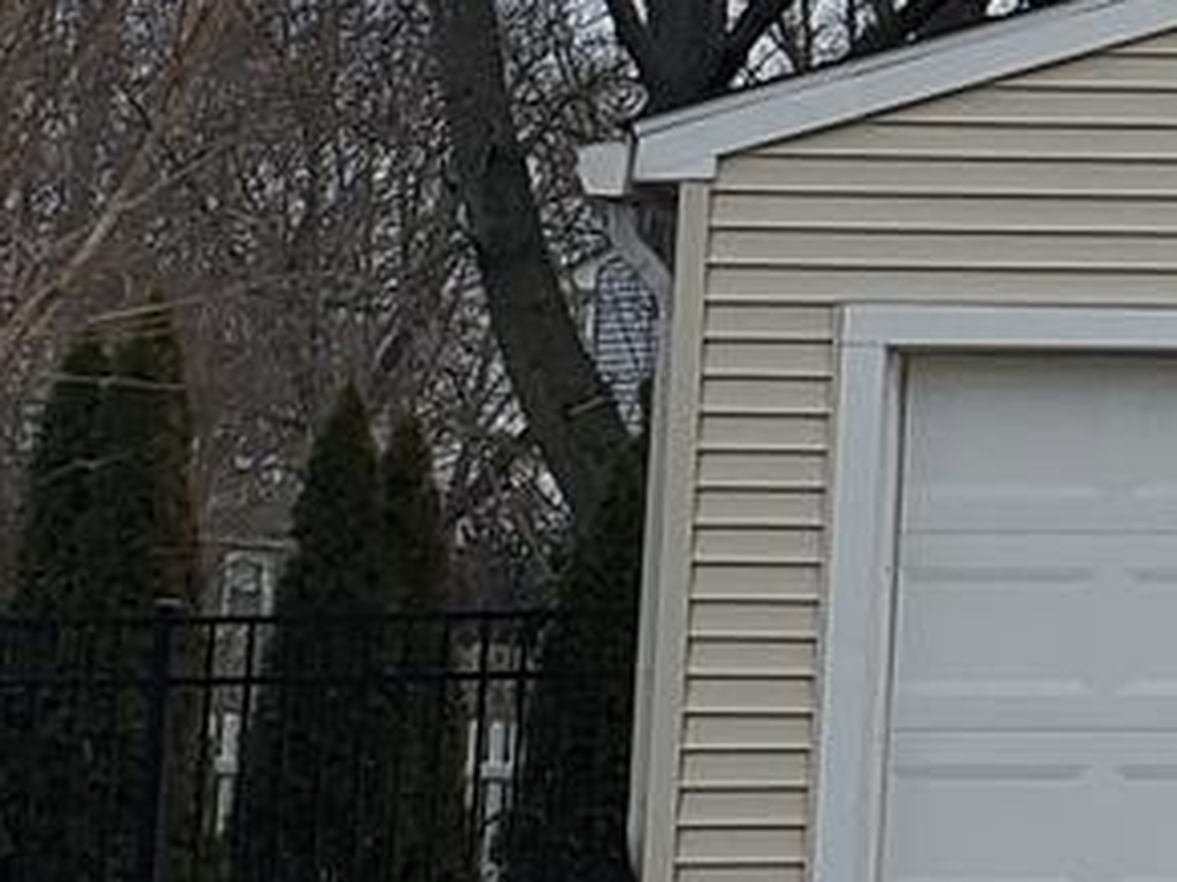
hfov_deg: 9.2
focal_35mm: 183
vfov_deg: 8.1
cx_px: 3163
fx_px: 6220
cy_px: -49
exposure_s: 1/455
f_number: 2.4
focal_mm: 4.3
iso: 50
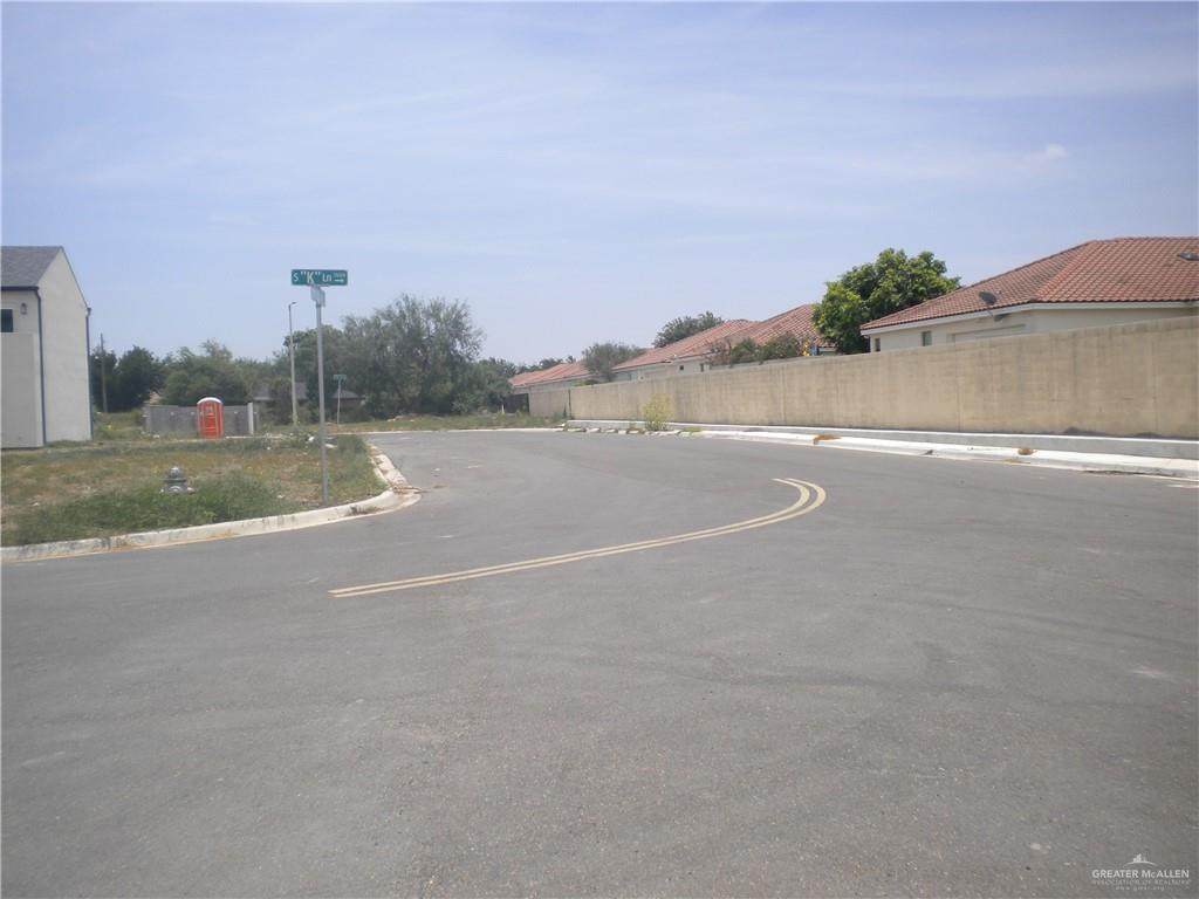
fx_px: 1212
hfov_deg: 52.6
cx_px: 600
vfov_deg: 40.7
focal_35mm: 35
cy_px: 450
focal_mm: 6.3
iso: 80
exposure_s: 1/764
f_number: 4.6
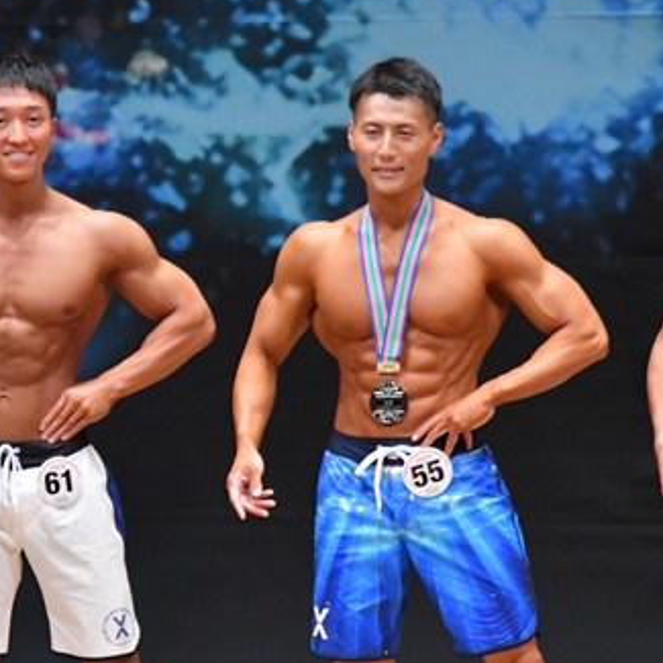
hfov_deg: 3.2
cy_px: 467
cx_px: -46
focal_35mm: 547
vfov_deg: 3.2
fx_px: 11853
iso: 8000
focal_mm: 180
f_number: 5.6
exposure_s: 1/400
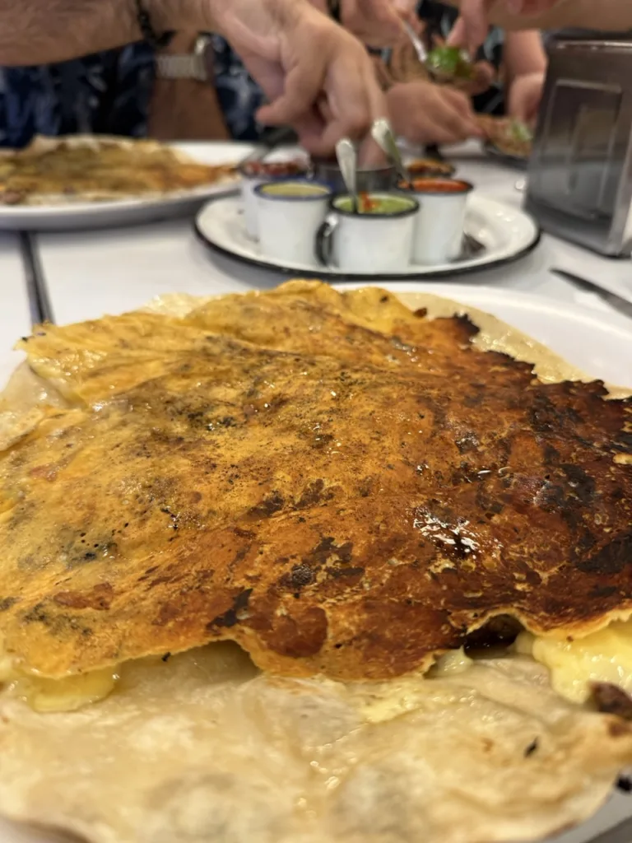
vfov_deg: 71.6
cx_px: 316
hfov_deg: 56.8
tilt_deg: -31.9
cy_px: 422
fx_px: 584
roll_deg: -1.2
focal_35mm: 24
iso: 250
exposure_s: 1/60
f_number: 1.78
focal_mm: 6.76
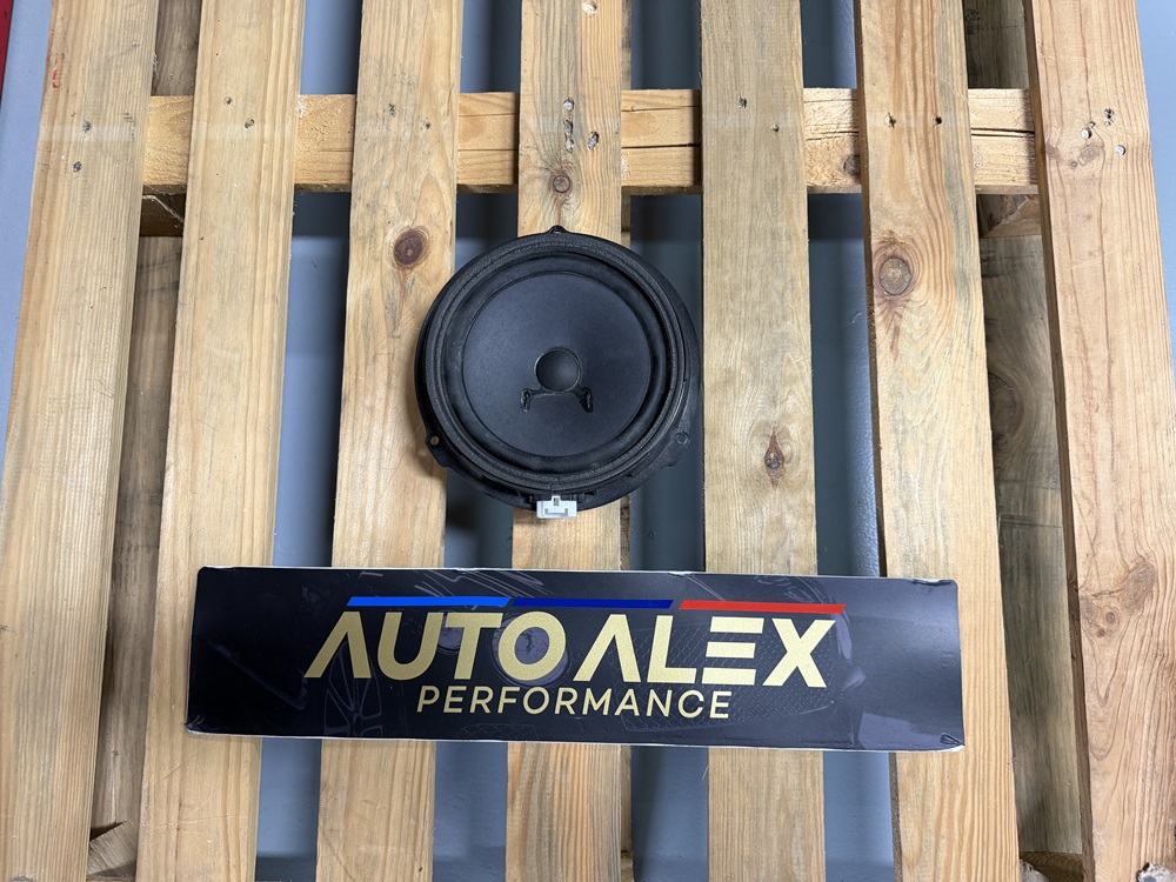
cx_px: 588
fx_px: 815
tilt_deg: -81.4
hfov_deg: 71.6
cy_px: 441
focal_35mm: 24
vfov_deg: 56.8
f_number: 1.78
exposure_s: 1/50
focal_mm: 6.76
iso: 200
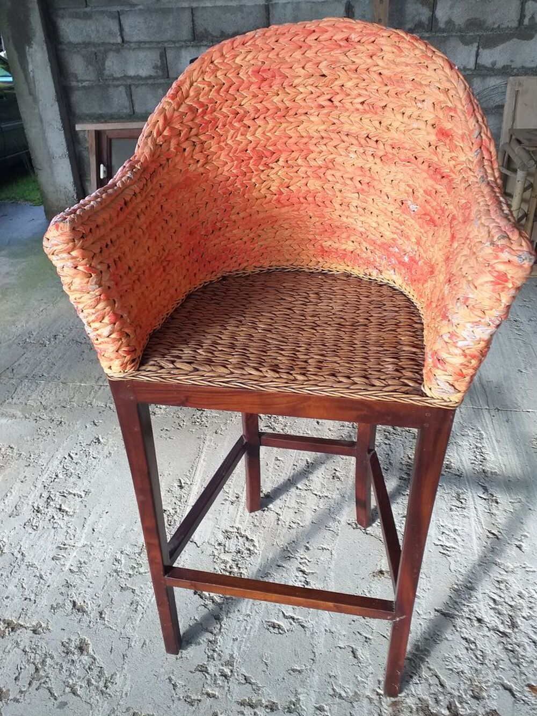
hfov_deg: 53.1
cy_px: 358
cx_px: 268
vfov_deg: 67.3
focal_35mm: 26
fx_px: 538
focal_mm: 3.6
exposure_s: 1/102
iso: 40
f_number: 1.9
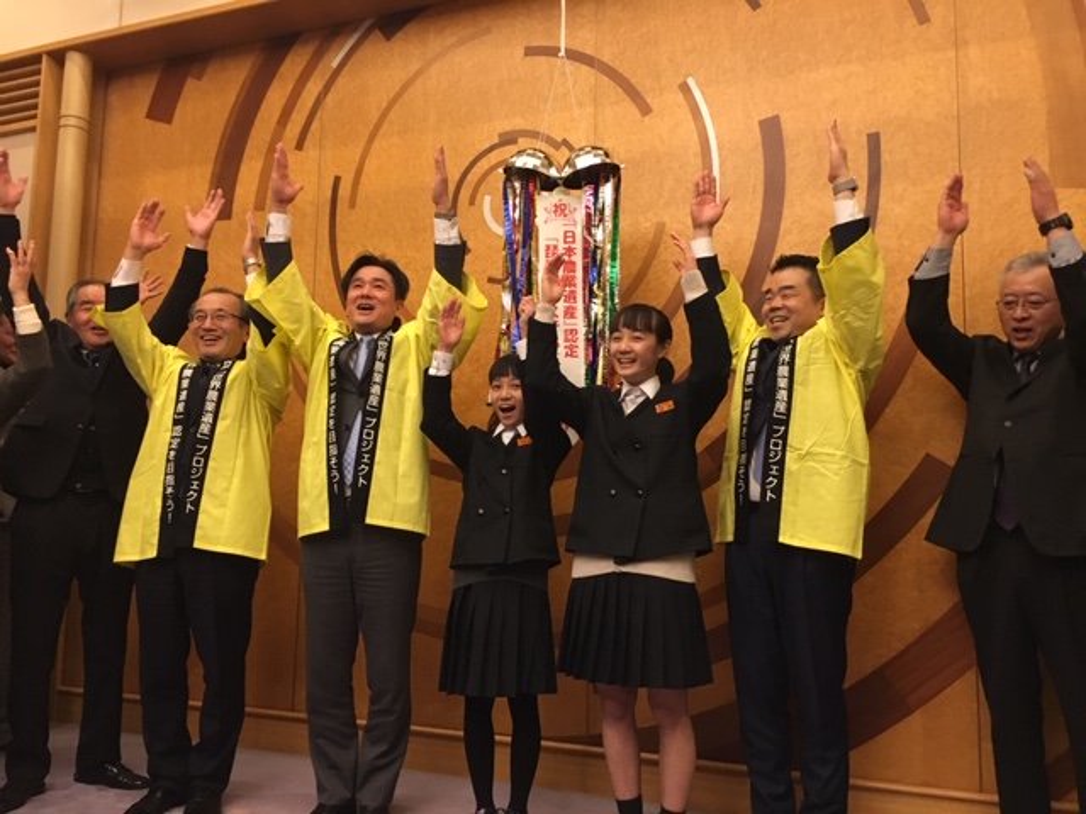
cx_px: 543
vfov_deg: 48.2
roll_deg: -0.7
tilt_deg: +7.8
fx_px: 910
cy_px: 407
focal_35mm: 29
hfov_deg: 61.7
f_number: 2.2
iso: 200
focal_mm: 4.15
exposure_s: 1/30
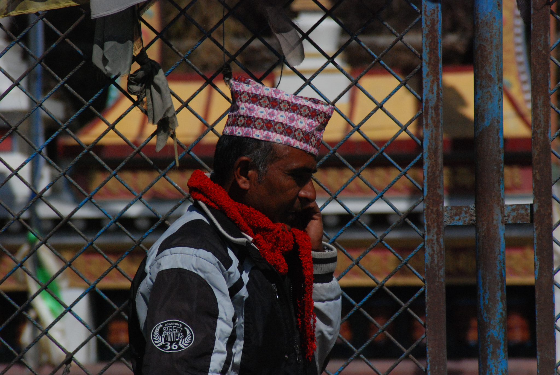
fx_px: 4672
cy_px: 188
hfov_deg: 6.9
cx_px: 280
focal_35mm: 300
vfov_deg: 4.6
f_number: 10
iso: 1000
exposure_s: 1/4000
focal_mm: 200
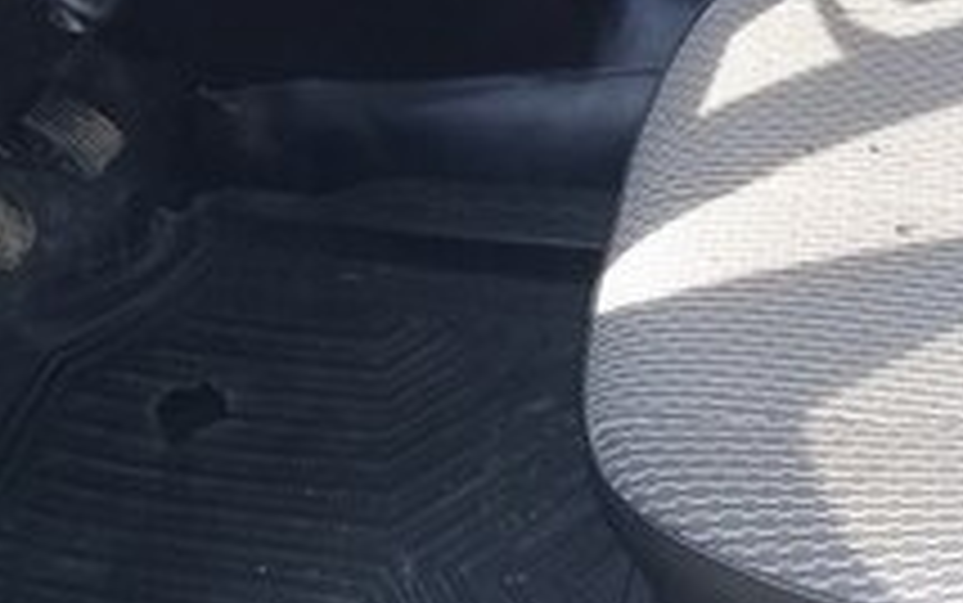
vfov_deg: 16.1
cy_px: -225
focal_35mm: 76
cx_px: 688
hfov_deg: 26.9
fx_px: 1996
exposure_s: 1/100
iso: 50
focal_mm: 3.3
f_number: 2.2
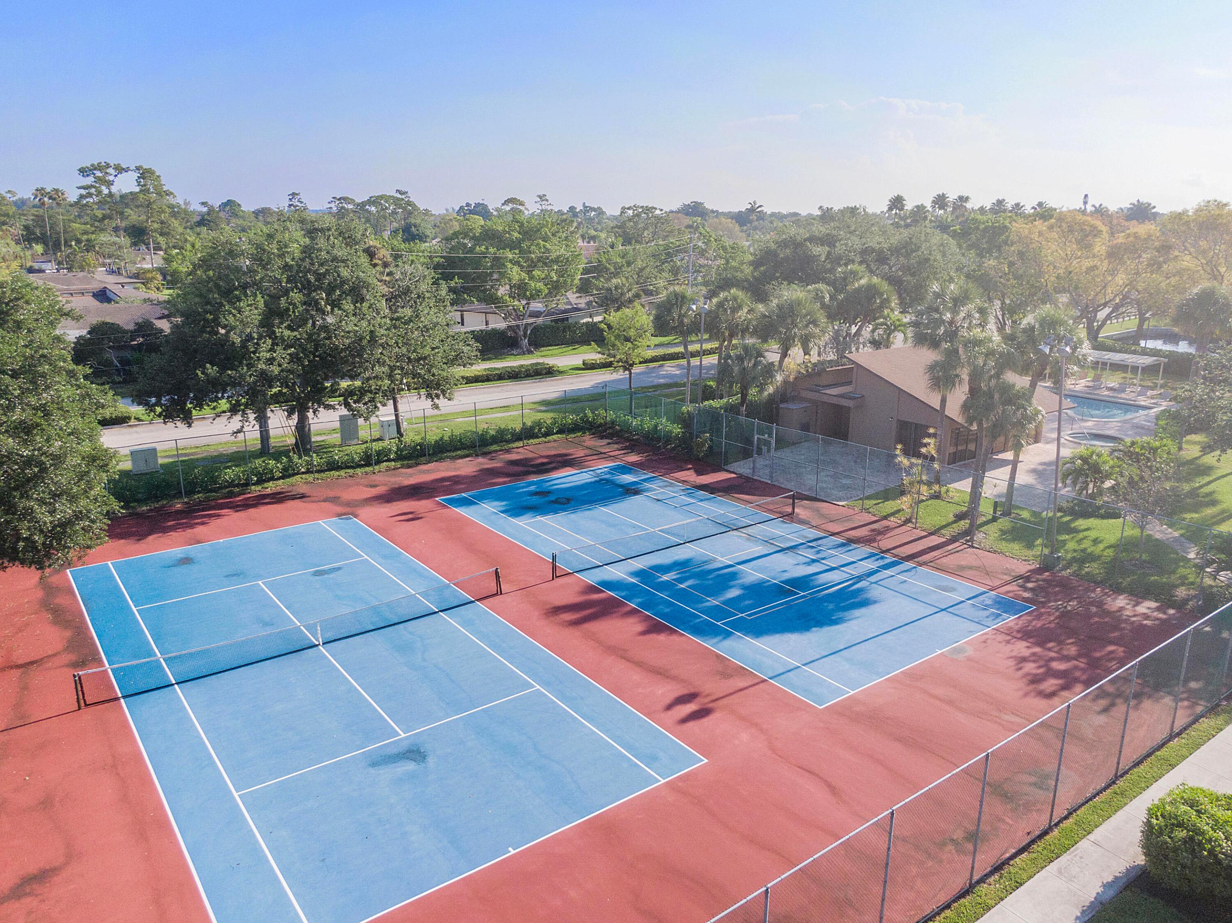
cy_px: 462
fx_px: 854
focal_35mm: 24
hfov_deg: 71.6
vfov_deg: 56.8
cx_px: 616
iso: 100
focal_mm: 4.39
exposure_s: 1/2000
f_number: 2.8
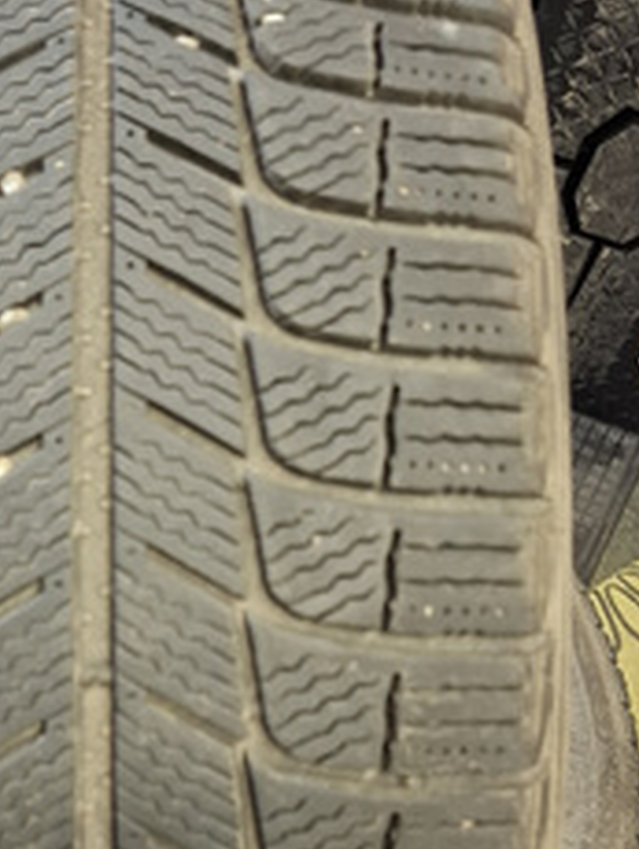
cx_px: 135
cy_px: 546
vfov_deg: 37.8
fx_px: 1228
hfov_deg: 28.6
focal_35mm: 50
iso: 320
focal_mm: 5.54
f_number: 1.8
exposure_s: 1/50
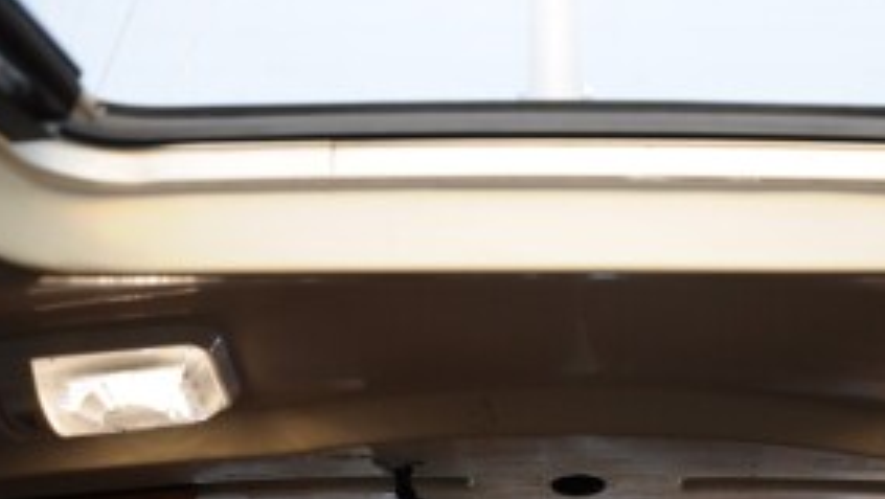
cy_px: 417
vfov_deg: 27.7
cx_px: 568
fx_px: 986
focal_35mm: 42
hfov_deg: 47.8
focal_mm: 18
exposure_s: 1/15
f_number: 3.5
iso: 400
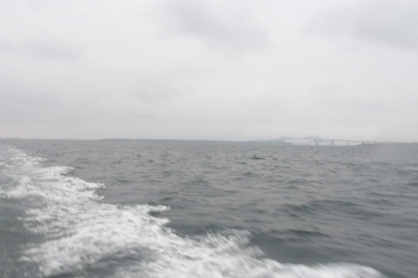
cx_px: 204
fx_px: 337
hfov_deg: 63.7
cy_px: 147
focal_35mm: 29
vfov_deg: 44.9
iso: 100
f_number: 10.4
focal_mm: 4.9
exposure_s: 1/60
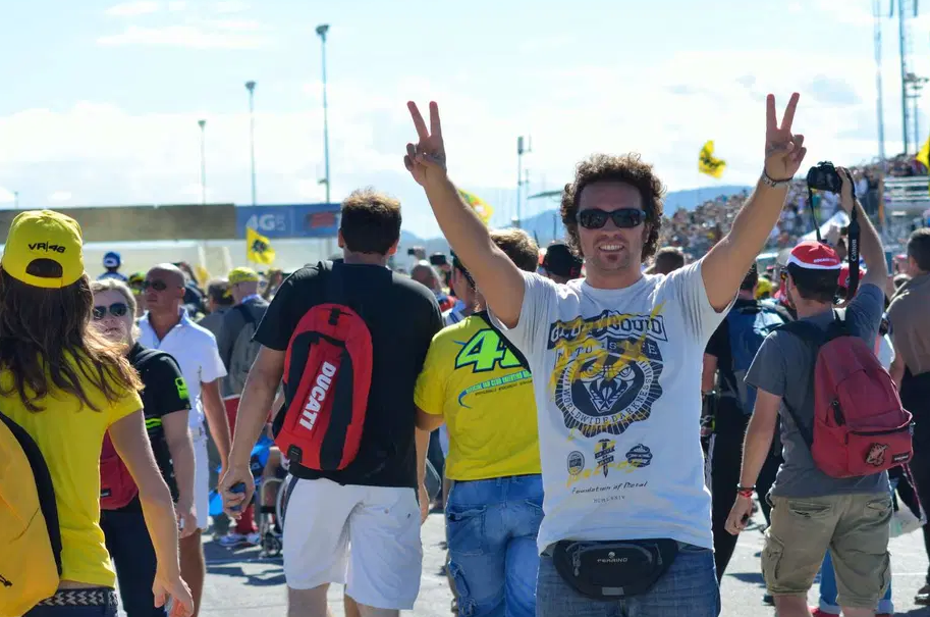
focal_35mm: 138
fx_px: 3558
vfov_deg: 9.9
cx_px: 593
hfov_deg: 14.9
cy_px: 277
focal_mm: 70
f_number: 6.3
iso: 400
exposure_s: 1/1600
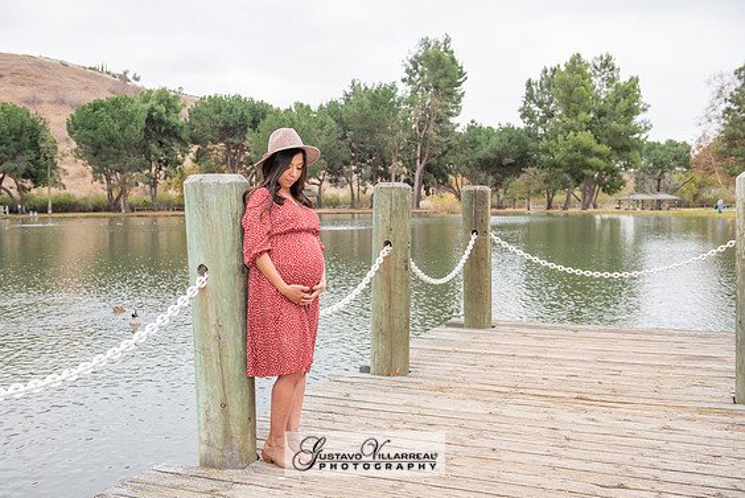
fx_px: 766
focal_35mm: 37
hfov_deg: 51.8
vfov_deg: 36.0
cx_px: 365
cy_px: 249
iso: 500
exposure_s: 1/125
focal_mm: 36
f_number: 5
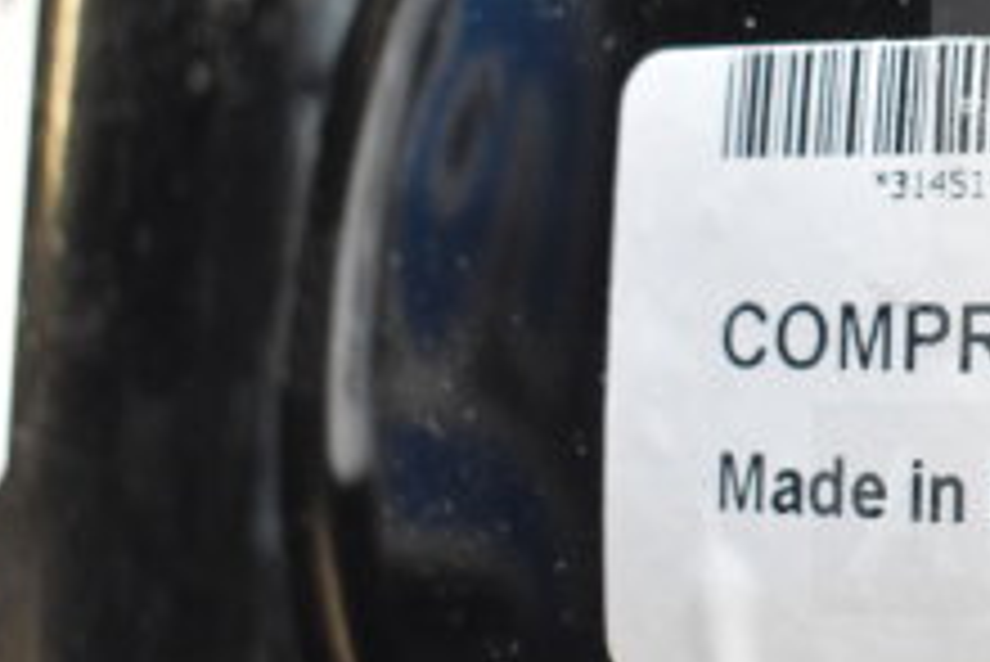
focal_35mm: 100
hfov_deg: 18.8
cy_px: 259
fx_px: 2752
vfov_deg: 13.7
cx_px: 1314
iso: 1250
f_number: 3.8
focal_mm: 24
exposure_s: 1/40
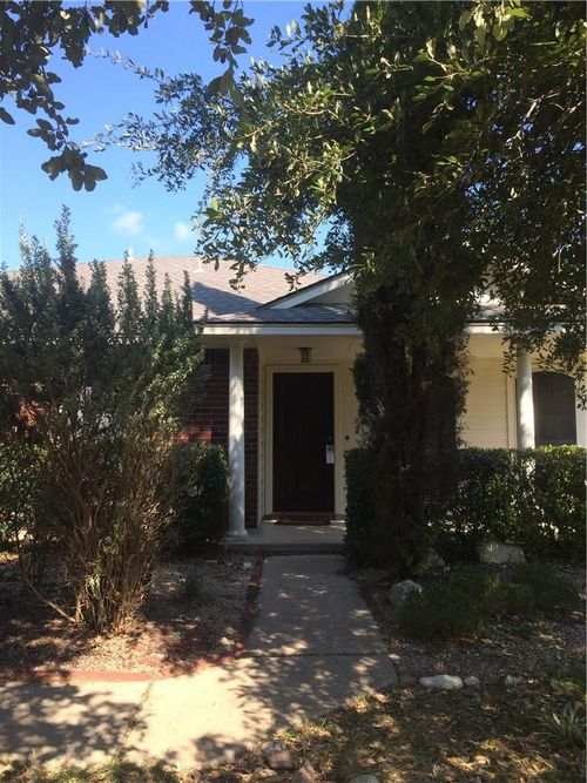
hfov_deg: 48.2
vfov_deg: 61.7
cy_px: 392
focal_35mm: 29
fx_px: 656
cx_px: 294
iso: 32
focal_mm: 4.15
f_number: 2.2
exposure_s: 1/662
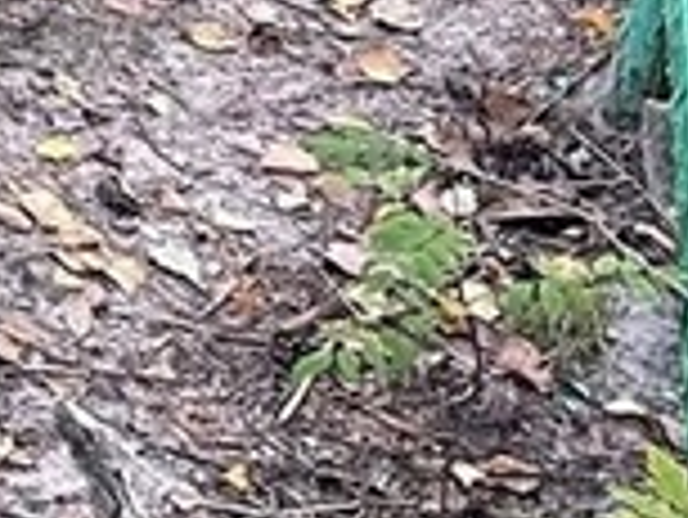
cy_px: -622
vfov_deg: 8.0
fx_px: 3461
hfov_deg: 9.0
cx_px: -1452
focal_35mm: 174
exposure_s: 1/97
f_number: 1.6
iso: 125
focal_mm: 4.2
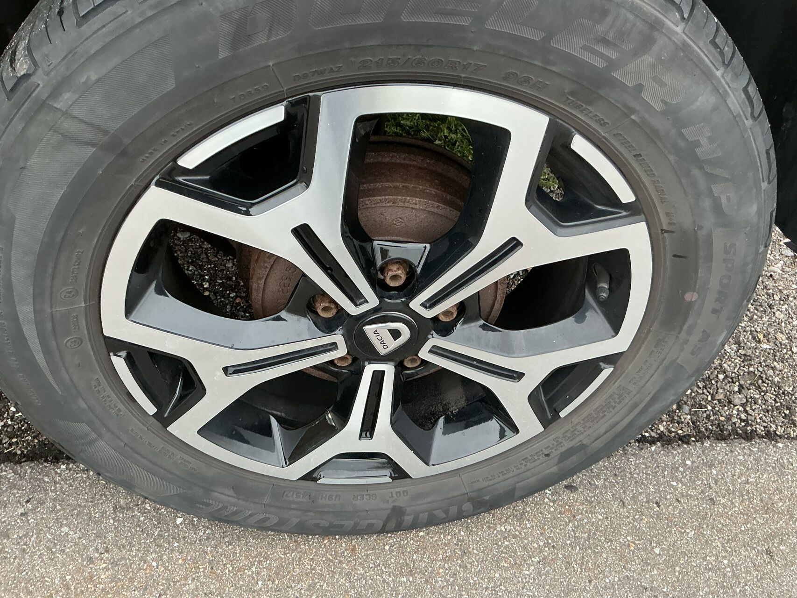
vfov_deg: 48.2
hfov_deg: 61.7
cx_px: 398
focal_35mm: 29
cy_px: 299
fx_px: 668
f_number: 1.8
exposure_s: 1/60
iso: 100
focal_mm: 3
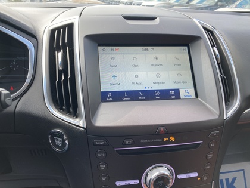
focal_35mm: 28
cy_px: 94
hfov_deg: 63.4
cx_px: 125
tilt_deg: -24.3
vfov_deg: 49.7
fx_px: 202
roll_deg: -4.5
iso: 20
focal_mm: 3.99
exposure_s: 1/128
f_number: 1.8
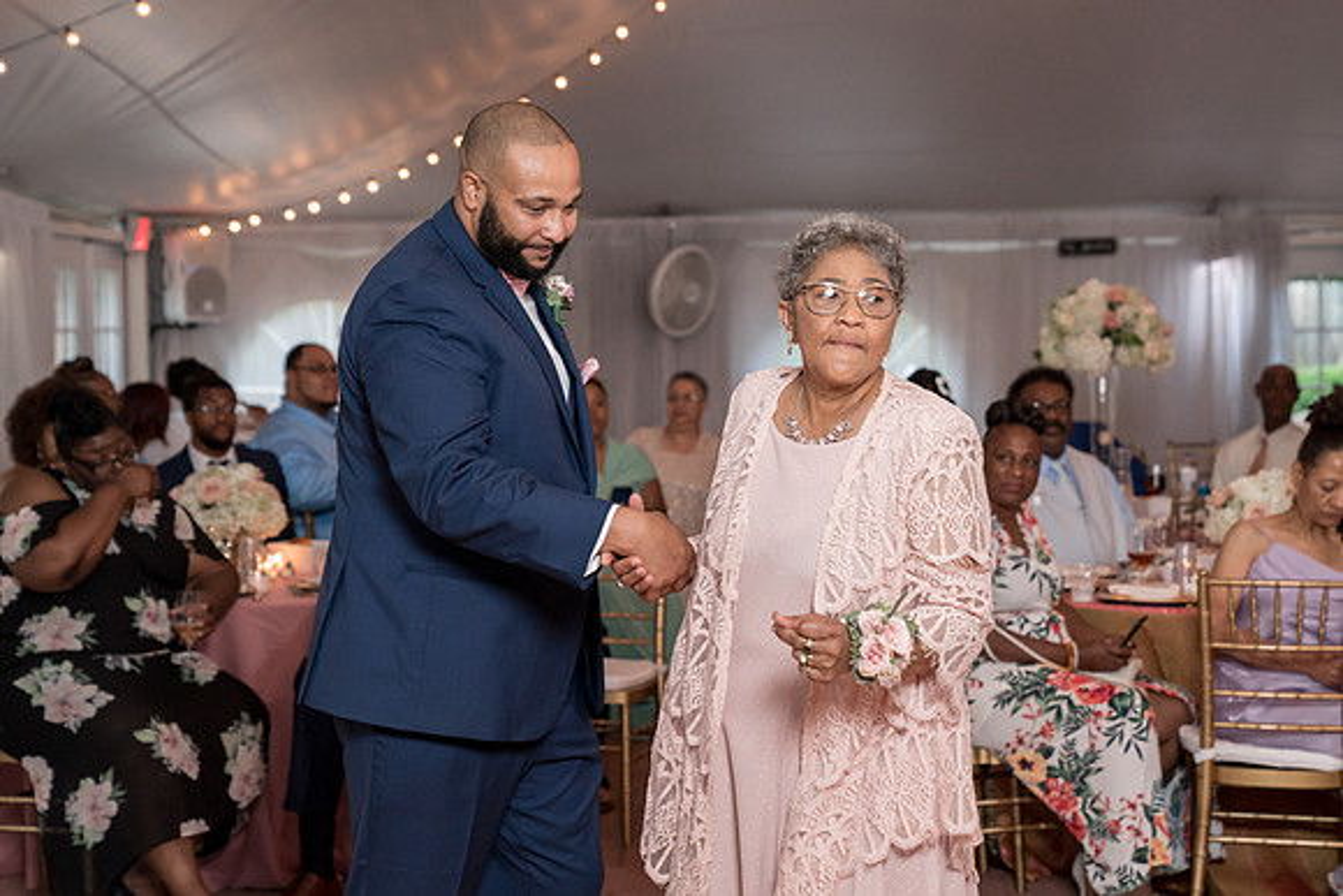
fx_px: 2677
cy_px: 447
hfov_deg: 28.2
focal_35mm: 72
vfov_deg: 19.0
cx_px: 715
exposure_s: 1/200
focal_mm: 65
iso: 2000
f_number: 4
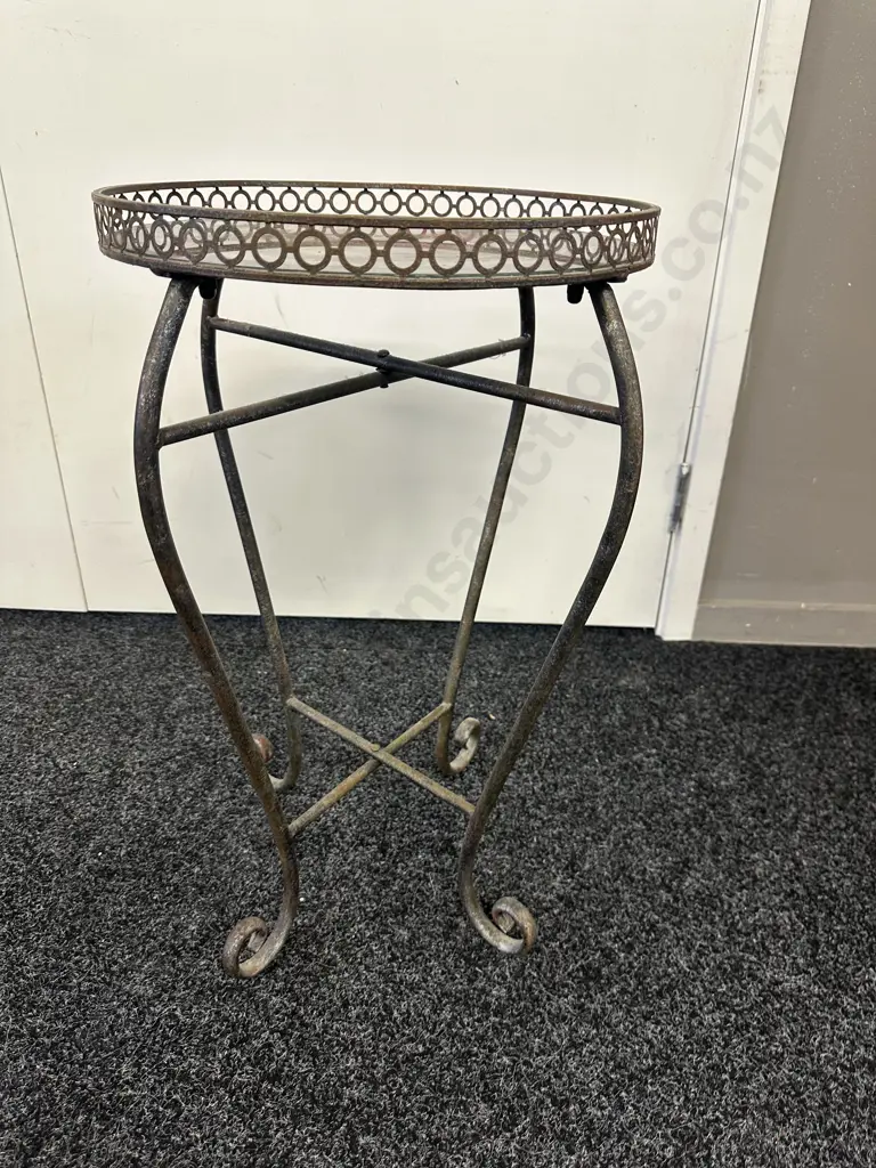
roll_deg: -3.5
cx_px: 438
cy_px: 584
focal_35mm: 24
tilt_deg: -28.4
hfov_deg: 56.8
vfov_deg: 71.6
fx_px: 810
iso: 160
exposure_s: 1/50
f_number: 1.78
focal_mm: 6.86
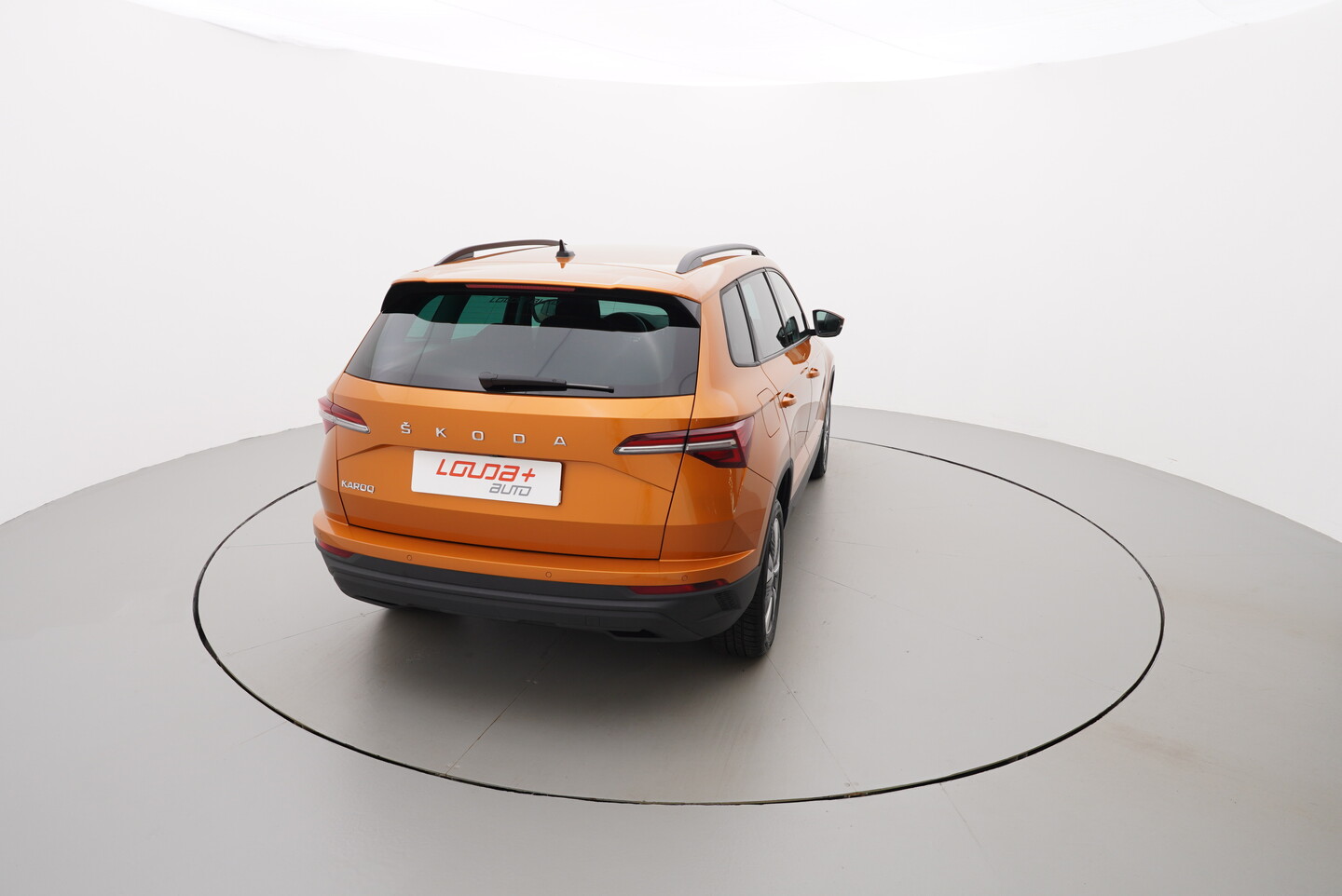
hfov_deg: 77.3
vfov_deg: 56.2
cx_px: 671
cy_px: 448
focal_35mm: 22
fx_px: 839
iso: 200
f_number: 5
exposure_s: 1/80
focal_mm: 15
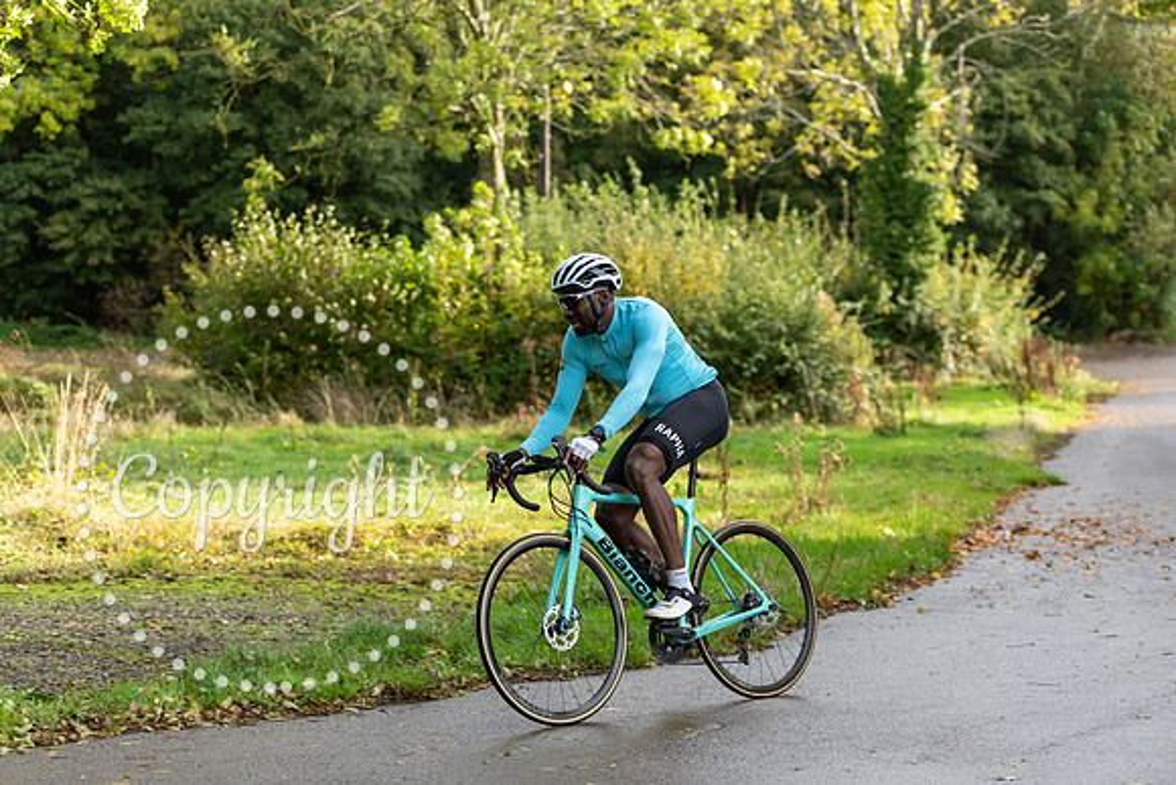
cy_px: 392
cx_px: 588
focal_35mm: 70
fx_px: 2287
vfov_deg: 19.5
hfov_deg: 28.8
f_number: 3.2
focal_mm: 70
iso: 200
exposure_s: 1/800
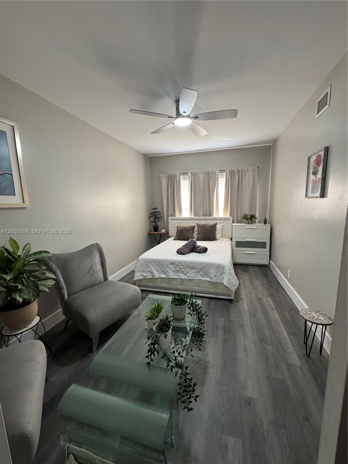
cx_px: 174
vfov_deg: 102.1
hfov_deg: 85.7
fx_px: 188
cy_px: 232
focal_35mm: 14
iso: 320
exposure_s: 1/99
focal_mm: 2.22
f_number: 2.2
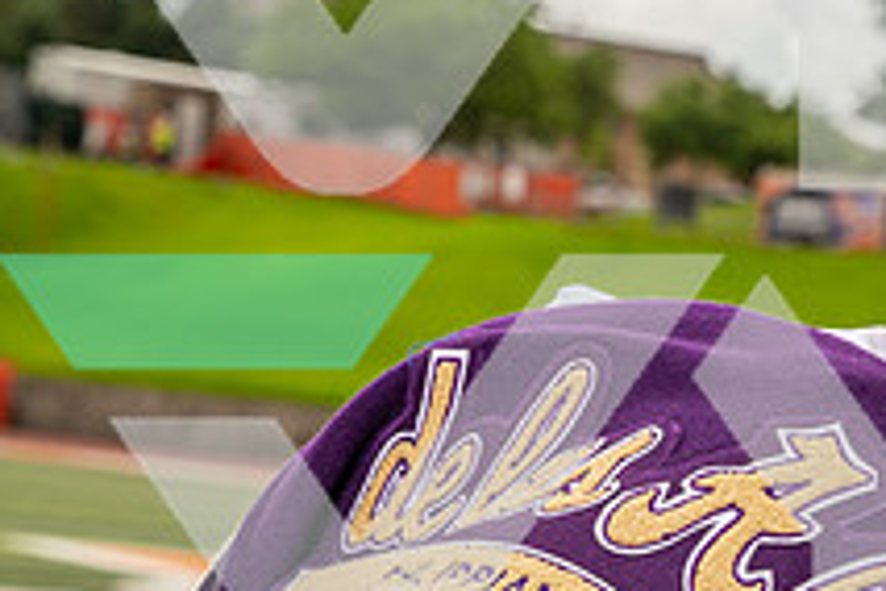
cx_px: 1057
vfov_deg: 7.4
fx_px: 4553
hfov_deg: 10.9
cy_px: 477
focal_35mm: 185
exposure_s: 1/160
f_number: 8
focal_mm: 68
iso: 100
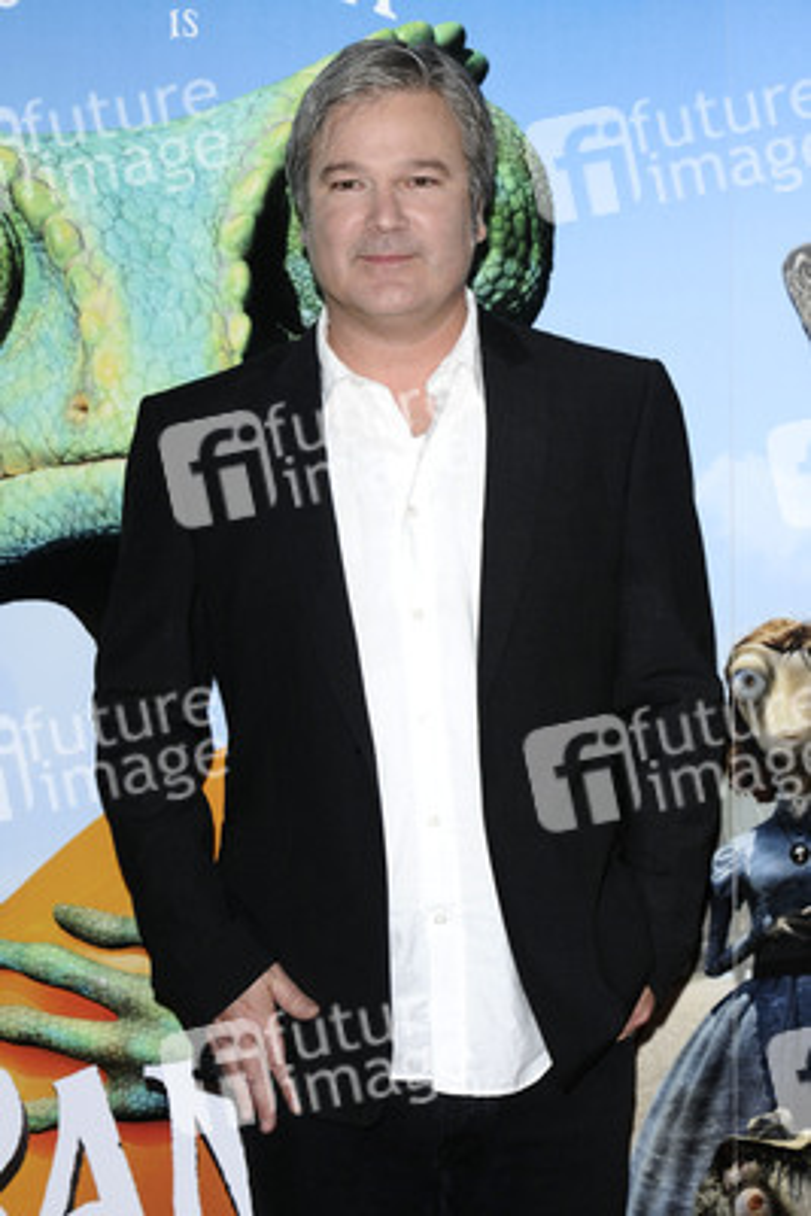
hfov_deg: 11.4
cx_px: 406
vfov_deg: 17.1
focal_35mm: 120
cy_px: 608
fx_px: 4051
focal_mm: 80
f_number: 5
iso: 320
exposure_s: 1/160
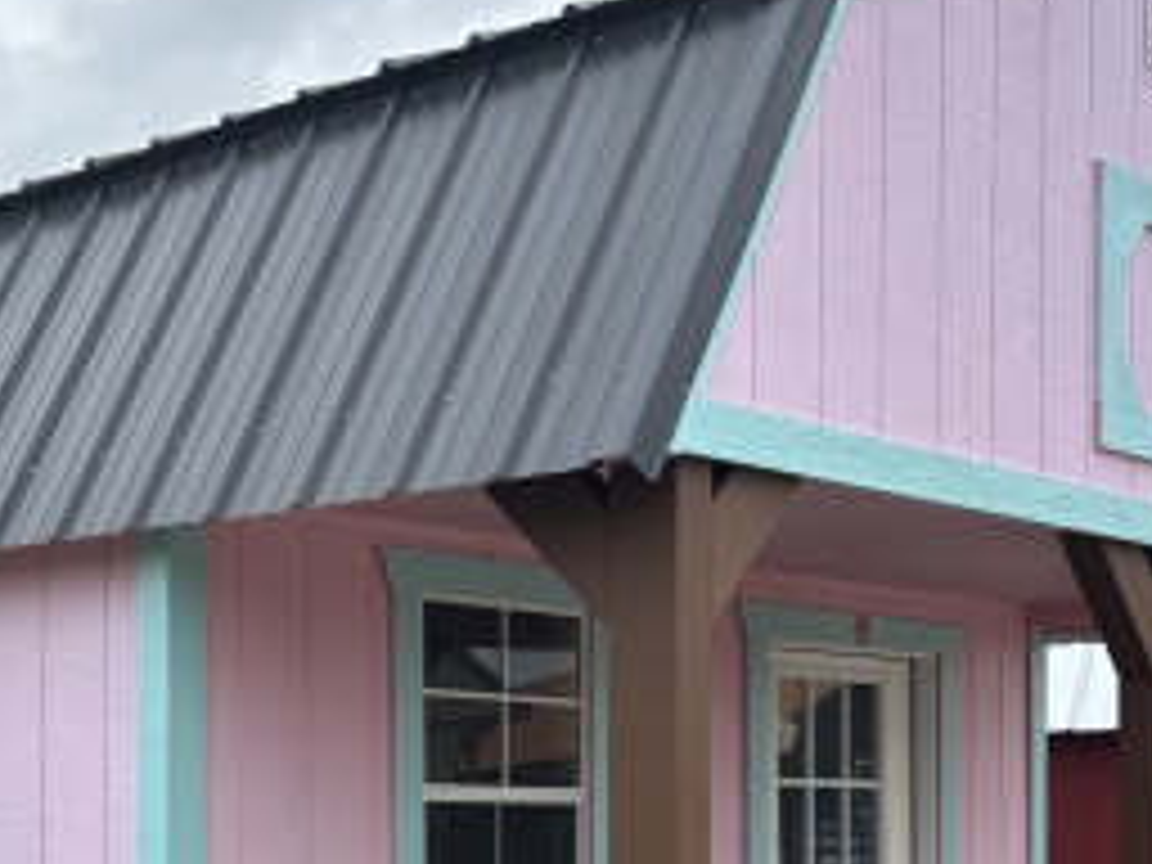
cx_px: 279
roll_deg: +0.0
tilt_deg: -1.7
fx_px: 2163
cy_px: 832
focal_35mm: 65
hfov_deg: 29.3
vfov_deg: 21.9
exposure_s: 1/1642
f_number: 1.6
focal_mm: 5.96
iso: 50
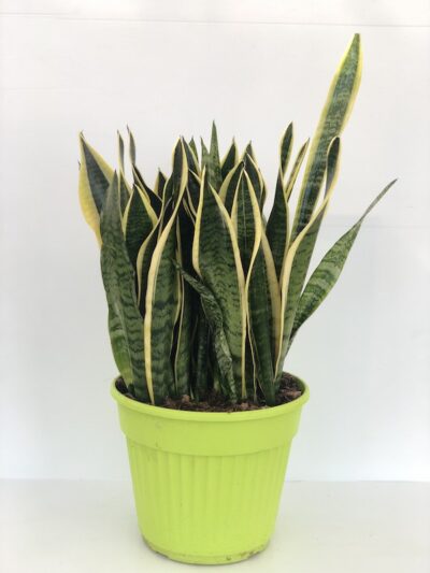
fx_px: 861
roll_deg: -0.6
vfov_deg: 36.8
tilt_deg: -8.8
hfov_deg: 28.0
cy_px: 286
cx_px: 215
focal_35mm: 52
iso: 16
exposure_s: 1/60
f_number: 2.4
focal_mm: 6
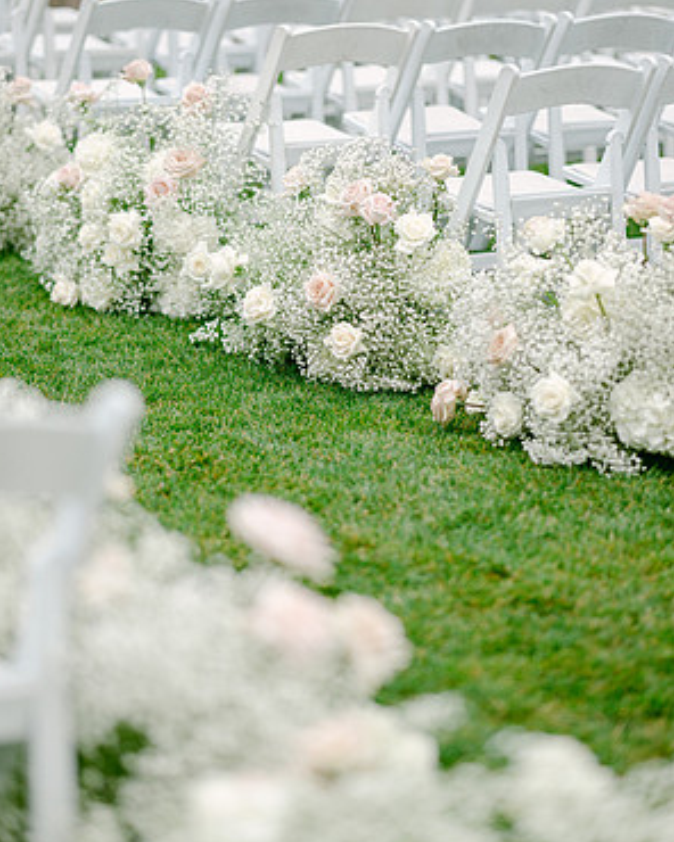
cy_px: 364
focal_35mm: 120
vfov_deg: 16.0
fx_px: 2992
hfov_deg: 12.9
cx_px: 335
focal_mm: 105
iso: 200
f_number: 1.8
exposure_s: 1/10000
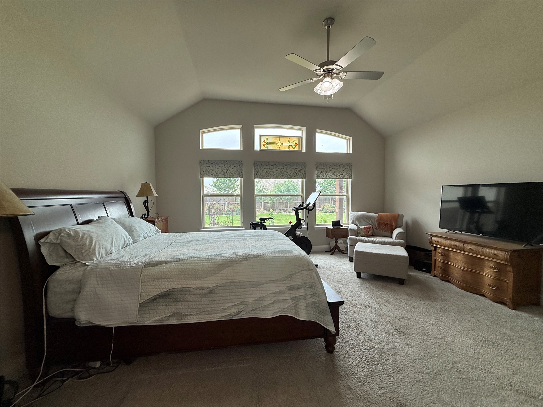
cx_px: 272
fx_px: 220
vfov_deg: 85.7
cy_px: 204
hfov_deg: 102.1
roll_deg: +0.7
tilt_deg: -2.4
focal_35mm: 14
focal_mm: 2.22
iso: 64
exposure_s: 1/164
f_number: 2.2
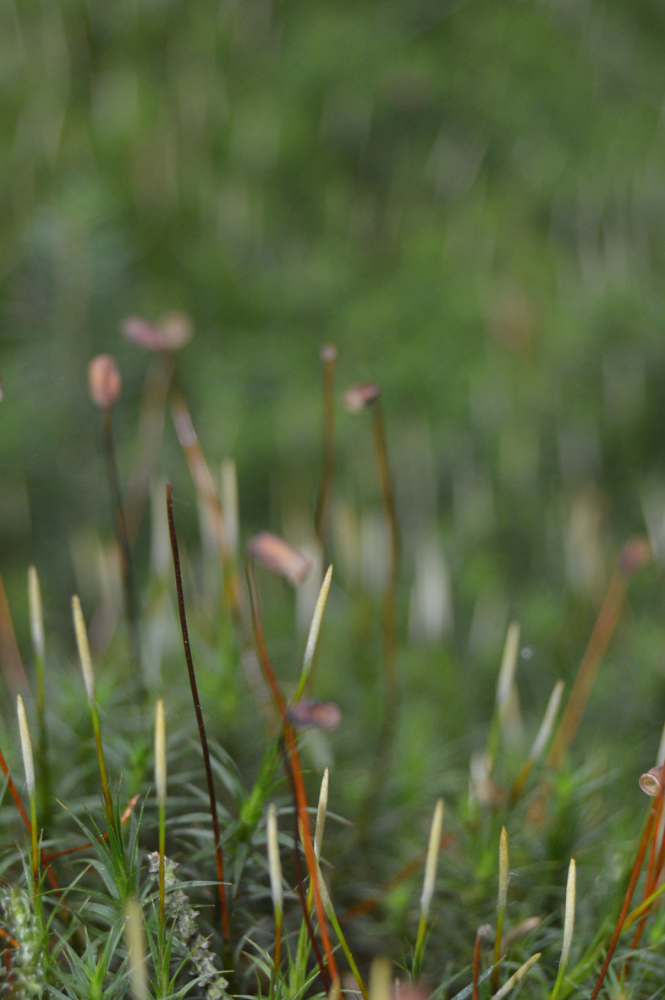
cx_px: 278
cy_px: 544
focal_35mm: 112
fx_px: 3100
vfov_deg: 18.3
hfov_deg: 12.2
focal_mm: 55
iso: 560
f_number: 5.6
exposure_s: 1/60
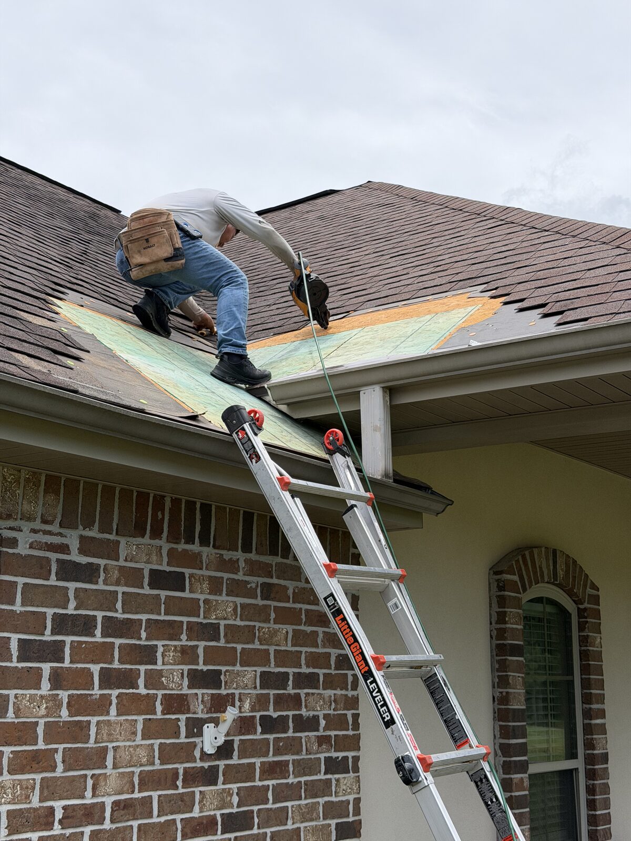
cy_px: 420
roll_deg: -0.7
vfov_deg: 39.7
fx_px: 1167
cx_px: 316
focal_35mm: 48
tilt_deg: +12.9
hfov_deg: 30.3
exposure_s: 1/5208
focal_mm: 6.76
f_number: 1.78
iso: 80
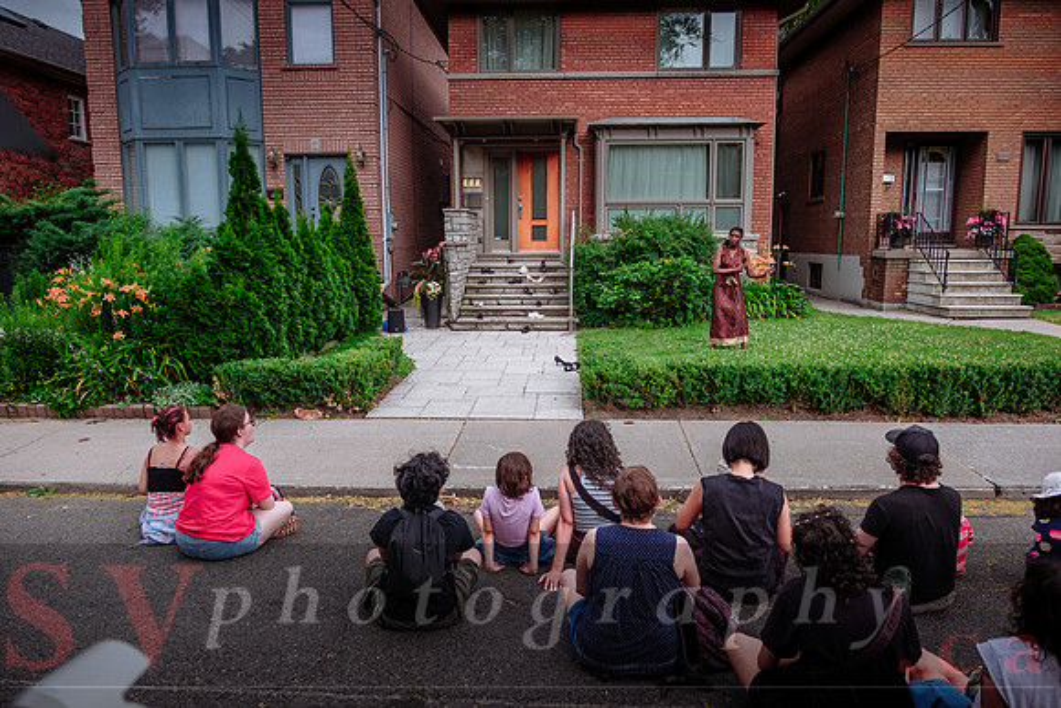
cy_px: 354
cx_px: 530
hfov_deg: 72.8
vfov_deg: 52.4
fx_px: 720
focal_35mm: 24
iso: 500
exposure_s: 1/200
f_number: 2.8
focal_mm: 16
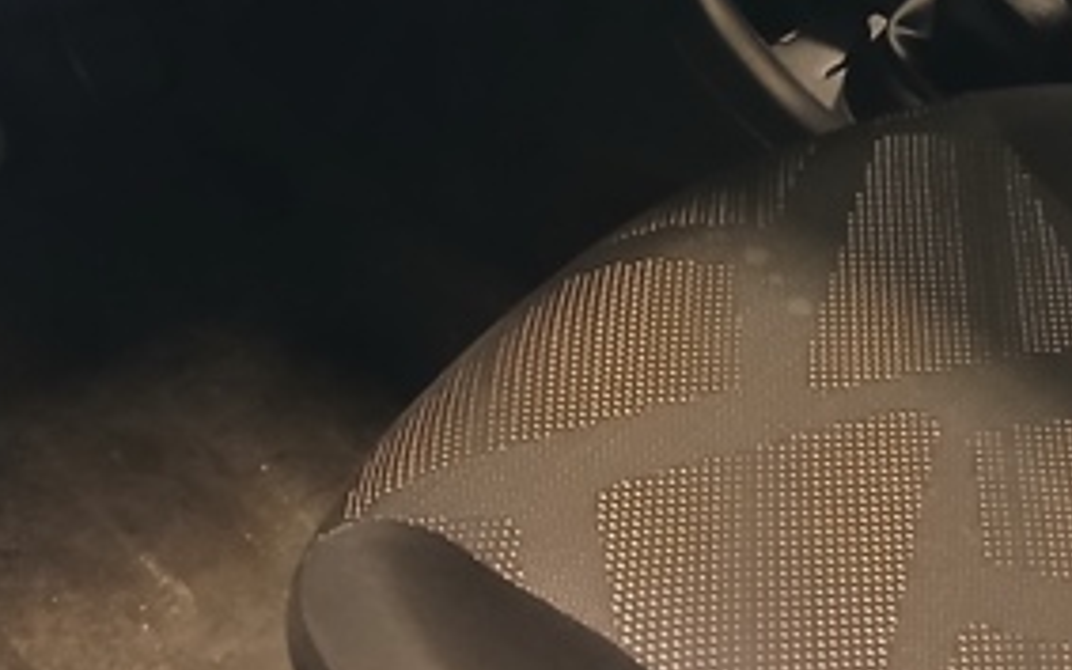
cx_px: 644
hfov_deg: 26.4
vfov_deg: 16.0
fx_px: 2279
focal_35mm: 78
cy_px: -155
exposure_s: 1/20
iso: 500
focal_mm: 3.98
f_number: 1.8
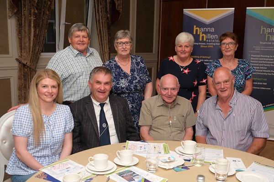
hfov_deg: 50.7
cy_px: 91
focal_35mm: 38
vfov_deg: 35.1
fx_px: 289
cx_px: 137
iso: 400
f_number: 4
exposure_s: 1/125
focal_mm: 25.4
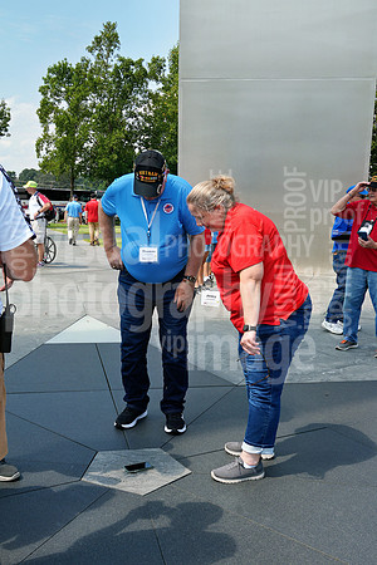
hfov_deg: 35.5
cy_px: 282
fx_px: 589
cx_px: 188
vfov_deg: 51.3
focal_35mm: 38
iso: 125
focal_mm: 25
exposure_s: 1/100
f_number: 11
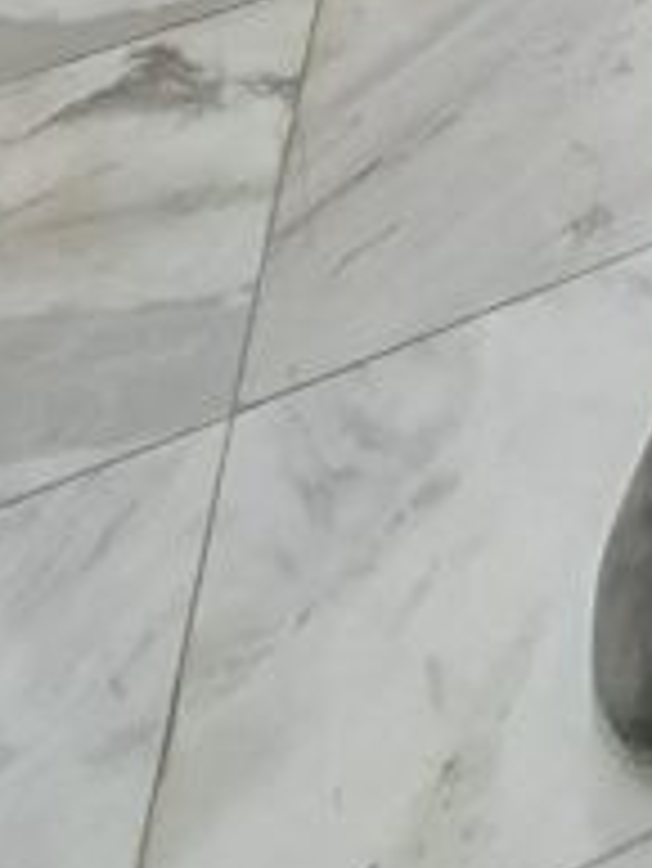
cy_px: -1408
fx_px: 1731
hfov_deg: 14.3
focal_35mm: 69
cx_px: 1569
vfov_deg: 13.6
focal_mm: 1.74
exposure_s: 1/100
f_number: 2.2
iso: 50
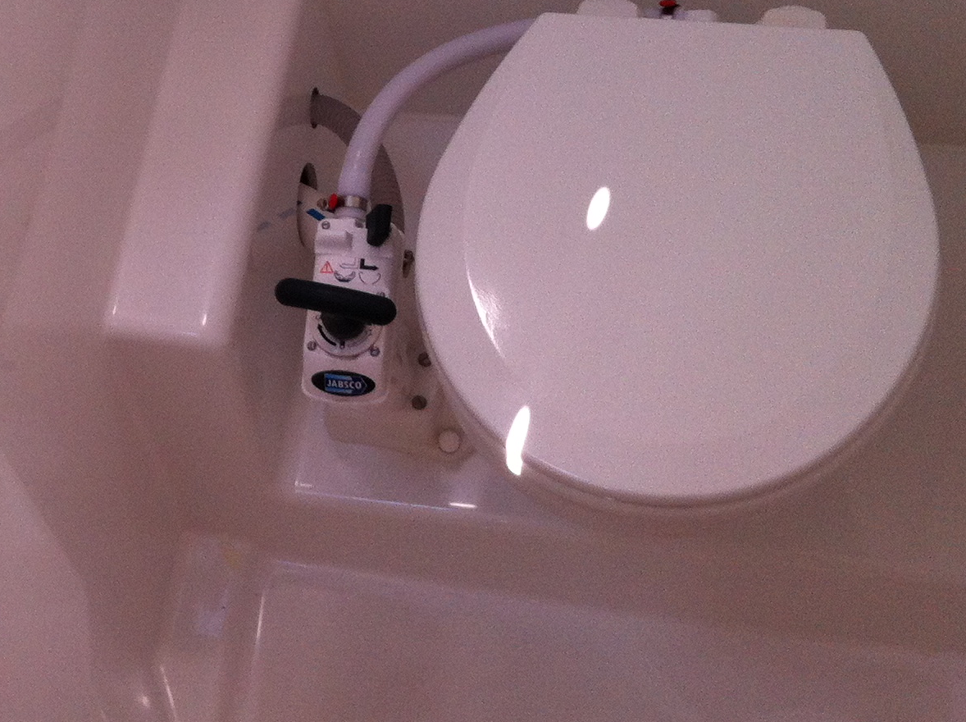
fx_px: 2146
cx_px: 68
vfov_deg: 19.0
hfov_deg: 24.5
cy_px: 208
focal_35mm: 77
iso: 100
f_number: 2.8
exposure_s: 1/40
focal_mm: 3.85
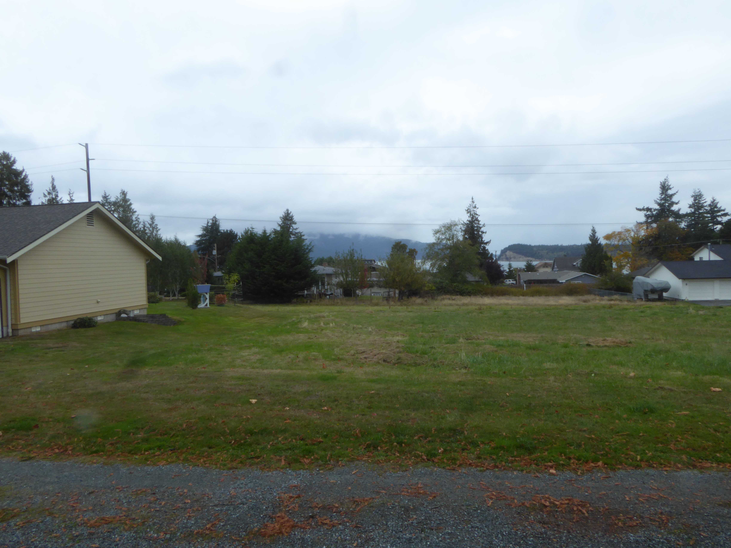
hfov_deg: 71.6
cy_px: 274
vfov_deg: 56.8
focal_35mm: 24
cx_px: 366
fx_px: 507
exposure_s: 1/60
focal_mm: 4.3
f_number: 8
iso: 125
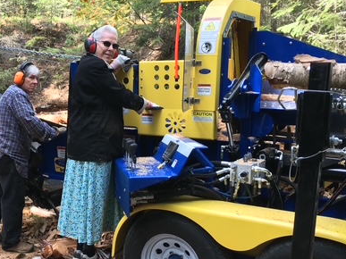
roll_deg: -0.7
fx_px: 480
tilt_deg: -7.2
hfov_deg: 38.8
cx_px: 95
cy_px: 146
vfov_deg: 30.2
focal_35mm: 48
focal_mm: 4.15
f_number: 2.2
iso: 32
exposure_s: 1/60
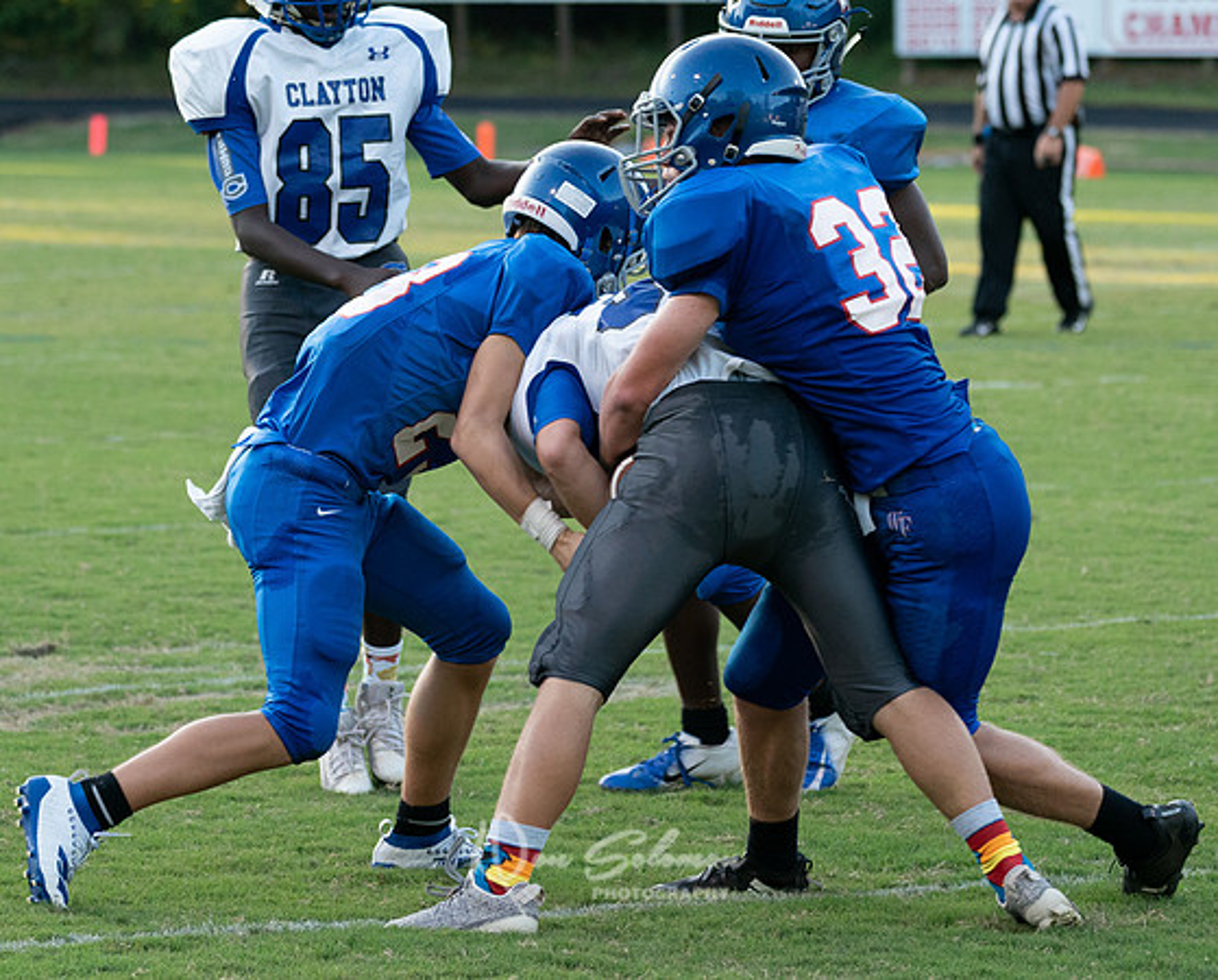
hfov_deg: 8.8
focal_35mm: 220
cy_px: 511
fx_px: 7938
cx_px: 661
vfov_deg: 7.1
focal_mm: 148
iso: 2500
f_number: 5.6
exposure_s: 1/1000
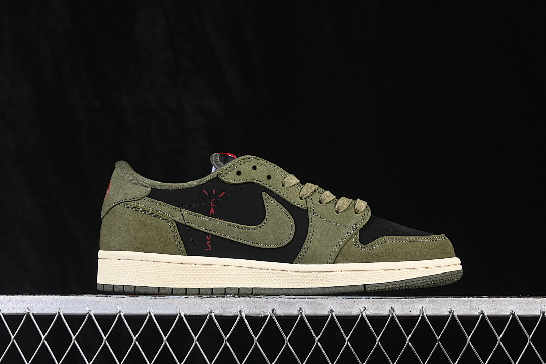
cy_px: 182
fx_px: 1137
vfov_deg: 18.2
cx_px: 273
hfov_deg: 27.0
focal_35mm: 75
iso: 160
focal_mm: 50
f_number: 6.3
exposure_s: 1/60
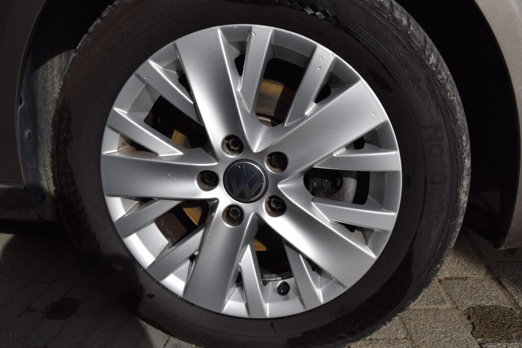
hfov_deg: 51.3
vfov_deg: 35.5
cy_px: 174
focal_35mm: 38
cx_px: 261
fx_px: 544
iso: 200
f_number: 11
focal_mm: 25
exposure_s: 1/500
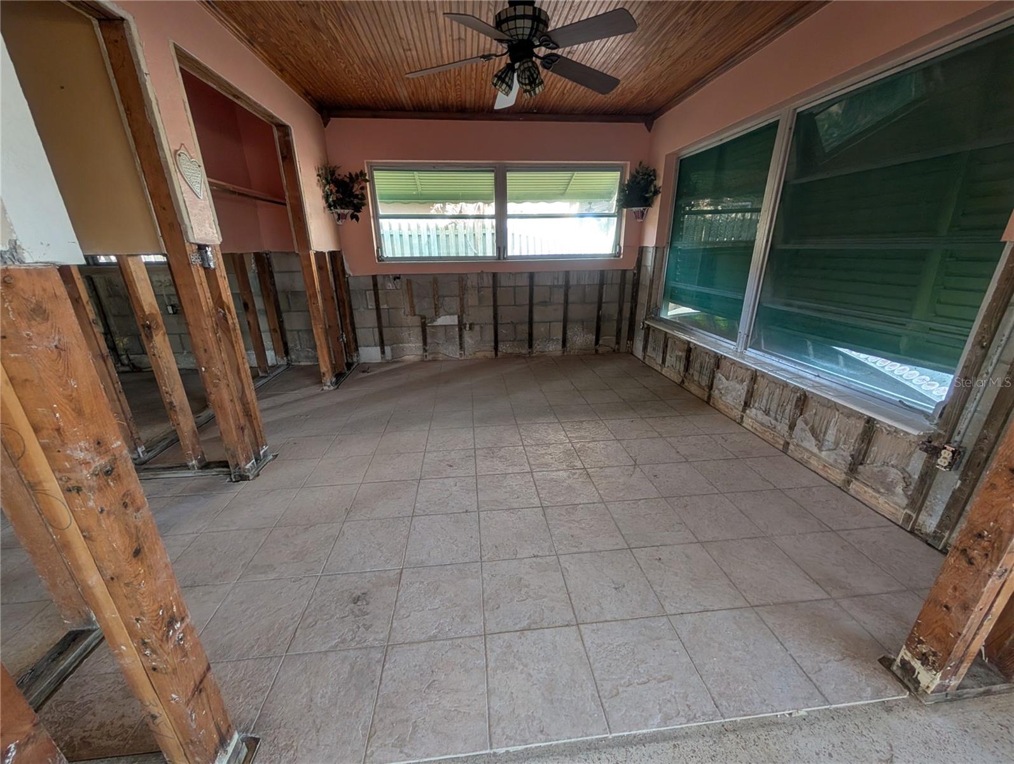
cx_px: 507
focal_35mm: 12
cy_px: 382
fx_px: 352
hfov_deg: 110.5
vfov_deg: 94.6
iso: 145
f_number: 1.7
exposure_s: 1/85.6
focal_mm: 2.02
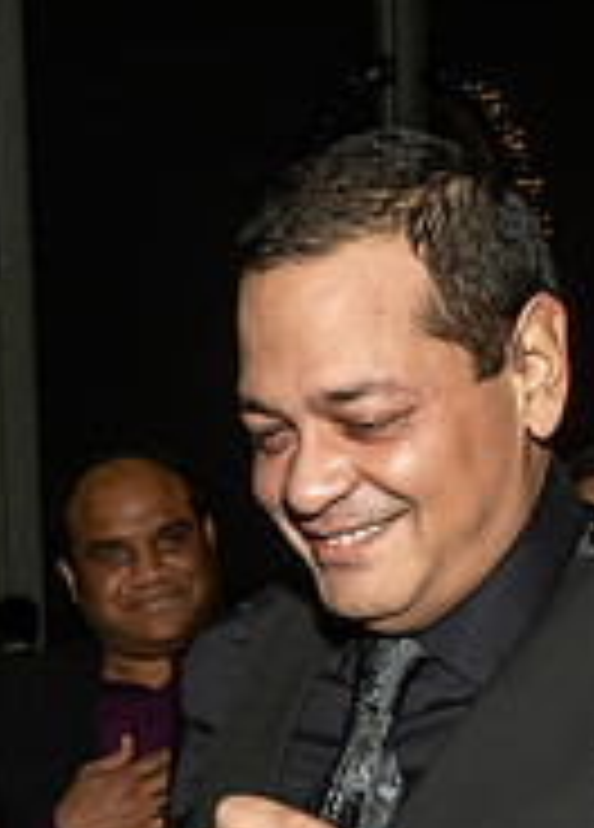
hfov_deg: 11.0
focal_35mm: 131
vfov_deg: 14.7
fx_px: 3085
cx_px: 243
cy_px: 1023
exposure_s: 1/250
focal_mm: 17
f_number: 8
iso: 1000
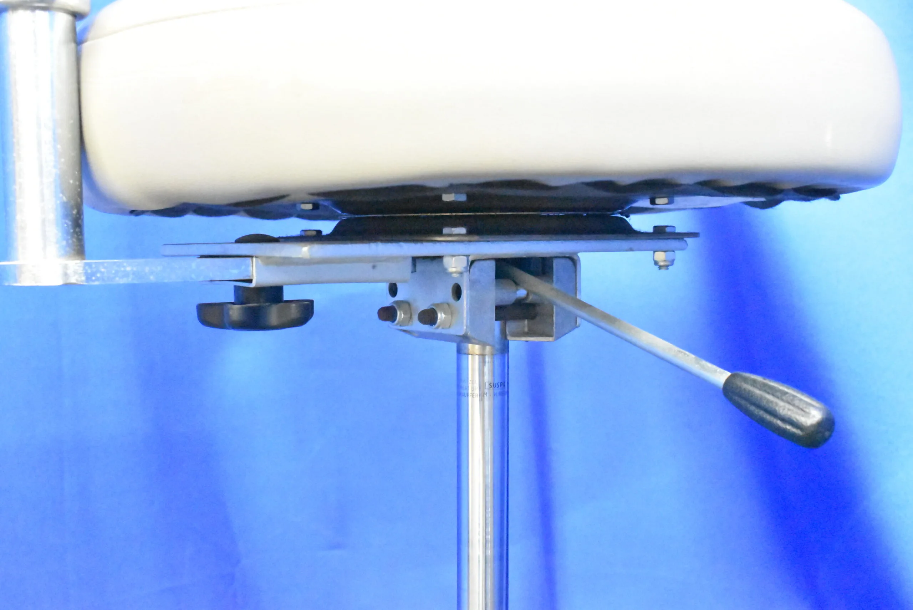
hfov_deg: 42.3
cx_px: 456
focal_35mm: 46
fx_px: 1180
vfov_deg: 29.0
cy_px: 305
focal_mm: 31
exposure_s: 1/50
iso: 25600
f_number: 8
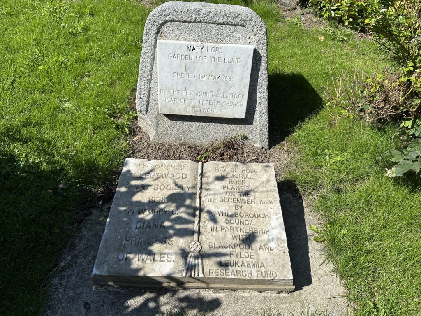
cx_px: 210
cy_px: 158
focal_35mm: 24
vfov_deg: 56.8
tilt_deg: -34.6
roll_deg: -3.7
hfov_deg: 71.6
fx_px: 292
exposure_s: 1/4762
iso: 80
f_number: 1.78
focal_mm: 6.86
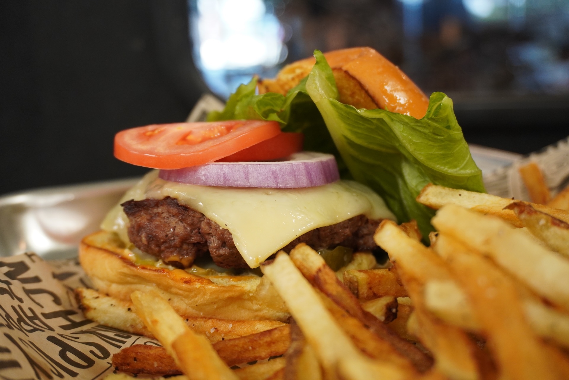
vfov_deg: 29.9
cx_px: 284
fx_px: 711
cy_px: 190
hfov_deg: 43.6
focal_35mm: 45
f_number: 5
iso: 800
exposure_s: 1/50
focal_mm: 30
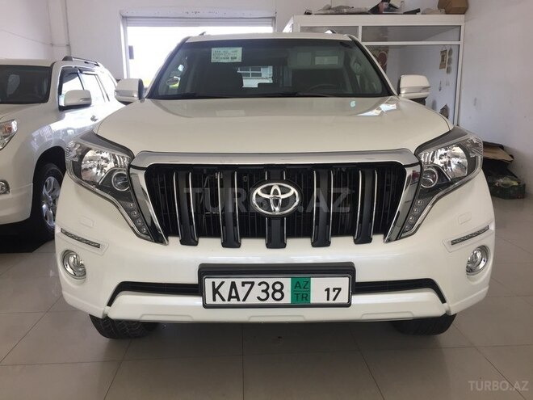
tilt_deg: -11.5
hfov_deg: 61.7
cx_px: 266
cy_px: 200
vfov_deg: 48.2
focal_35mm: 29
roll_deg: +0.2
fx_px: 447
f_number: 2.2
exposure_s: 1/100
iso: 50
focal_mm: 4.15
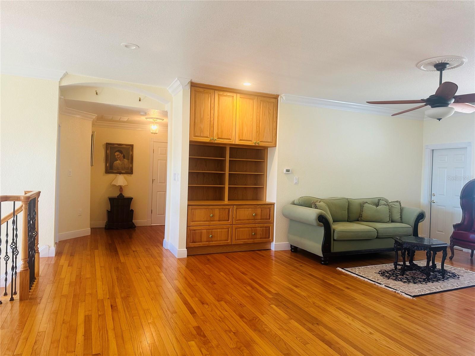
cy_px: 178
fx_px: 329
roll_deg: -1.9
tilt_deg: -0.5
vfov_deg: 56.8
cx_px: 238
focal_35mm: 24
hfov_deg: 71.6
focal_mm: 6.86
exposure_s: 1/60
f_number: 1.78
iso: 125
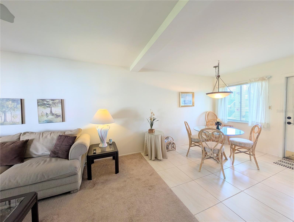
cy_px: 111
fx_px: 102
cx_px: 147
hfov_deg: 110.5
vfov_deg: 94.6
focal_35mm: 12
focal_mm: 2.02
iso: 62
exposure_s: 1/120
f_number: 1.7
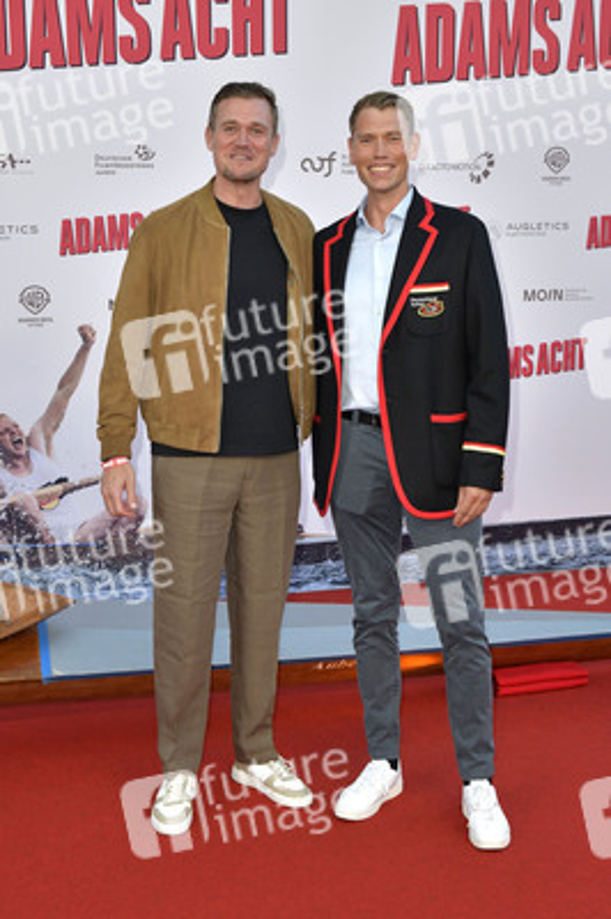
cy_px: 460
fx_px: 1071
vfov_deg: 46.4
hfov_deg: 31.8
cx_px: 306
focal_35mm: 42
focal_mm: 42
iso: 1250
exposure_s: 1/250
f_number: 6.3
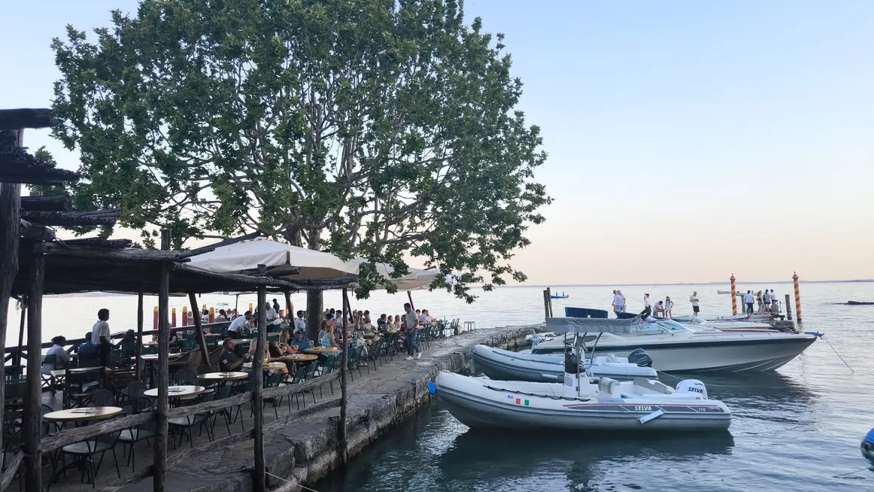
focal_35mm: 27
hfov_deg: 69.8
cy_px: 221
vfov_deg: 42.9
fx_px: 626
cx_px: 429
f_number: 1.9
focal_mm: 6.92
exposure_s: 1/276
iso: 50
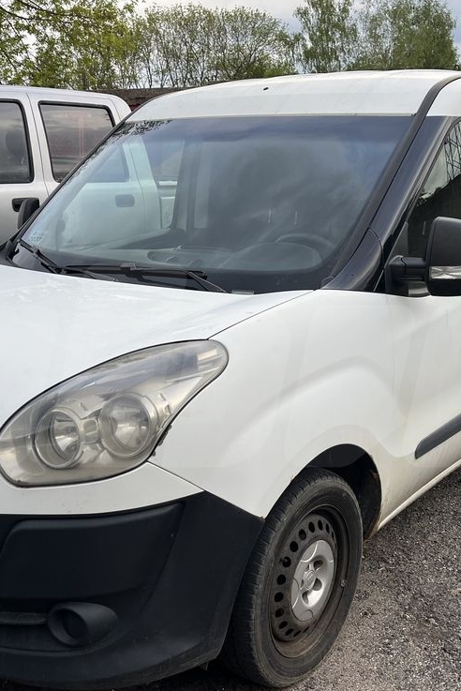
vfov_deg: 44.5
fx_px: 844
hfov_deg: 30.5
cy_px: 366
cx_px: 215
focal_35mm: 44
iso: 50
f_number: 1.6
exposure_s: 1/592
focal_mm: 5.1
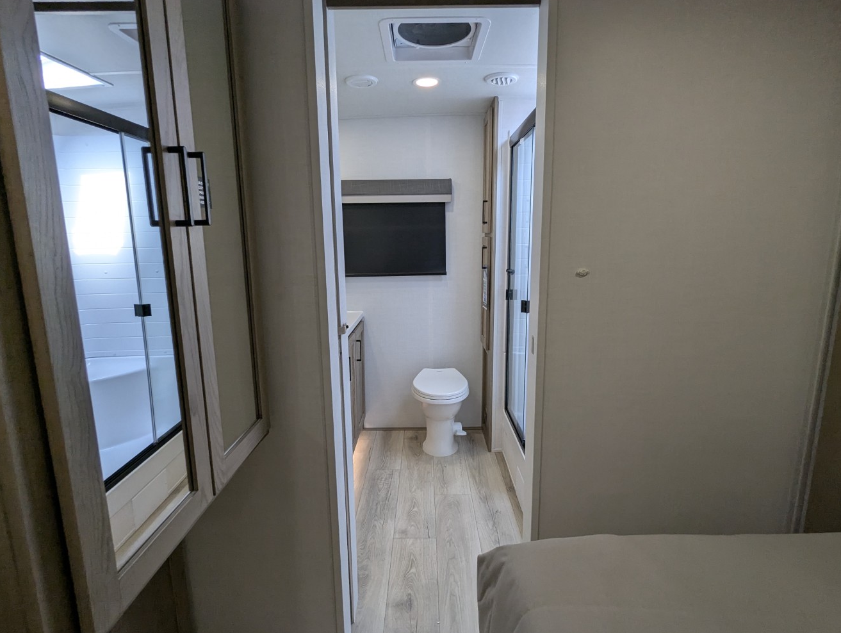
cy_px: 312
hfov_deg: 91.0
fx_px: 414
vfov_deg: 74.8
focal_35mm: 17
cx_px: 424
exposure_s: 1/189
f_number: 2.2
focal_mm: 2.35
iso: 90
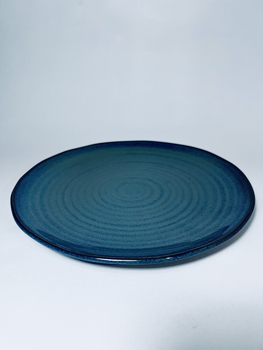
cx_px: 132
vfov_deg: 67.3
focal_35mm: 26
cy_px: 175
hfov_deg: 53.1
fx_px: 263
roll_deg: -0.4
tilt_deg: -25.9
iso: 40
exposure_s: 1/100
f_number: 1.5
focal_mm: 5.7
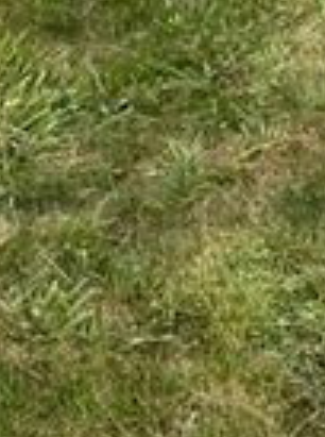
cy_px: -470
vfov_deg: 13.2
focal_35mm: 127
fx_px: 1597
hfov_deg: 11.5
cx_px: 347
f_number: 1.5
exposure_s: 1/480
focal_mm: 5.7
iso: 50
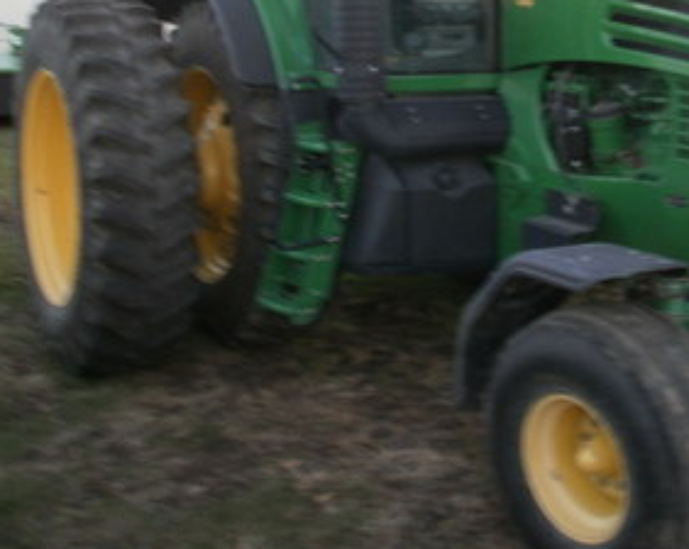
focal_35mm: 49
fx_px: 998
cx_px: 574
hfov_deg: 36.5
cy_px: 81
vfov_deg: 29.8
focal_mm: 4.65
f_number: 2.6
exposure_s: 1/40
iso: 100
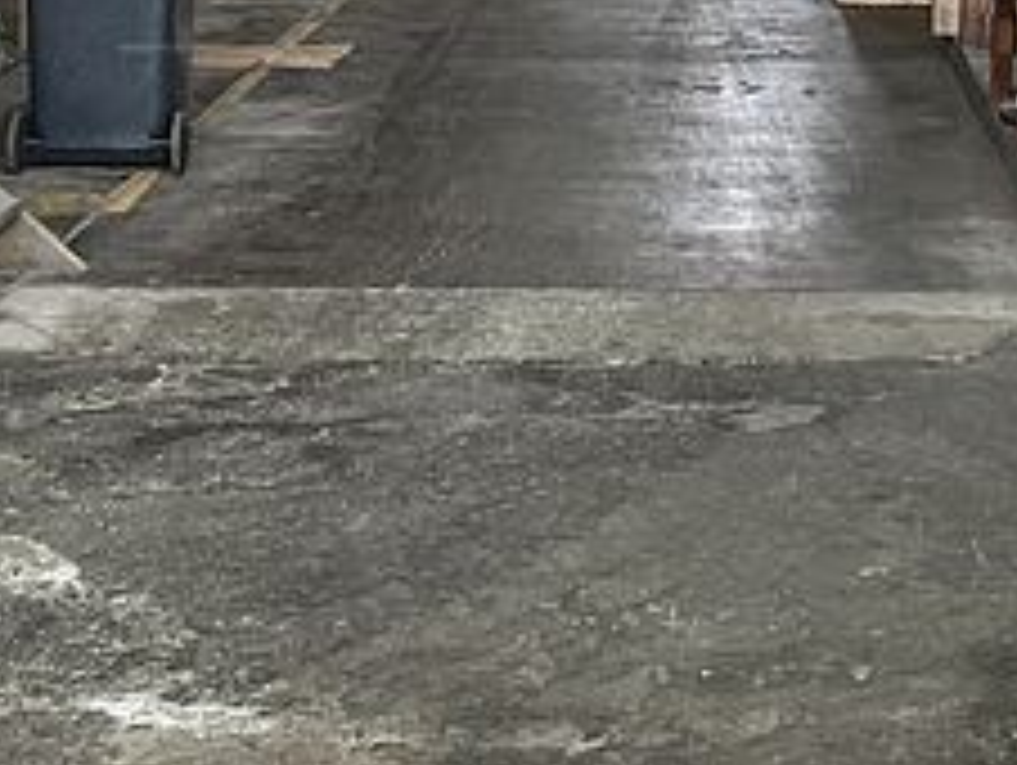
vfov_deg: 15.3
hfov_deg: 21.1
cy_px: -256
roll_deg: -0.6
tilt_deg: -1.3
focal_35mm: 92
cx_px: 774
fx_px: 2706
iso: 320
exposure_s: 1/50
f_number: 1.6
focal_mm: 5.1
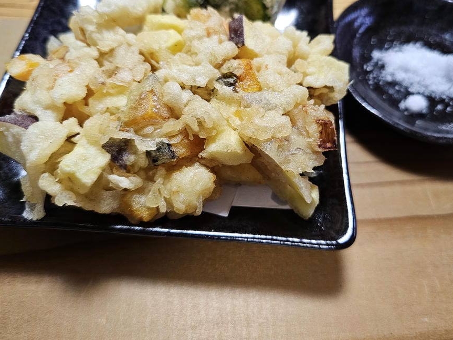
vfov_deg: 43.9
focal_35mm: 32
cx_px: 246
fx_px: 419
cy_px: 131
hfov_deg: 56.7
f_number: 1.7
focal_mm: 6.3
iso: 400
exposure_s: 1/74
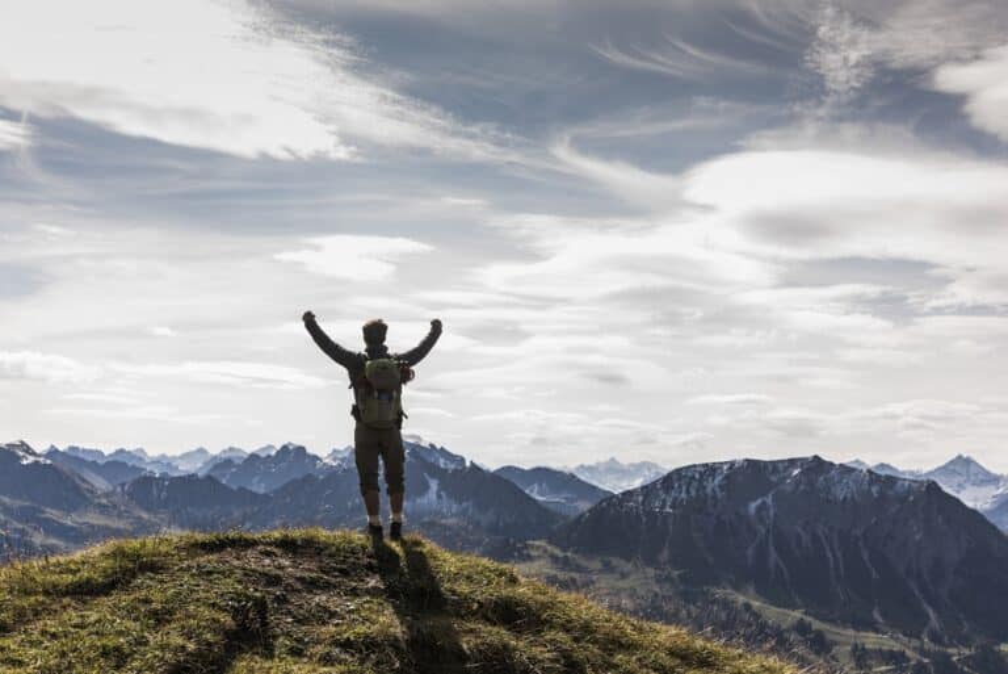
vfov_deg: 28.1
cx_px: 504
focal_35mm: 48
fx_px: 1345
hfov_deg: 41.1
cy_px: 337
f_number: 5
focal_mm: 48
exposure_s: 1/800
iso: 200
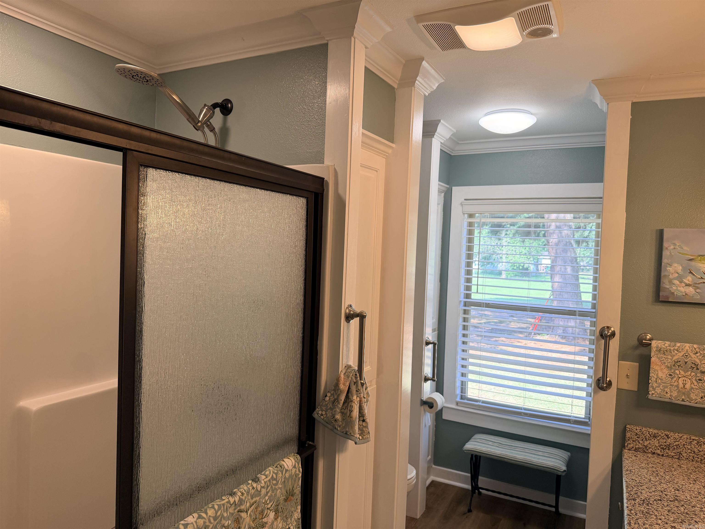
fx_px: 489
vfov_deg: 56.8
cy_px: 264
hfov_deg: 71.6
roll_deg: -2.3
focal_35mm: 24
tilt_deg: -2.5
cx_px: 352
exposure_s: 1/195
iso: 125
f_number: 1.78
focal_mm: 6.76
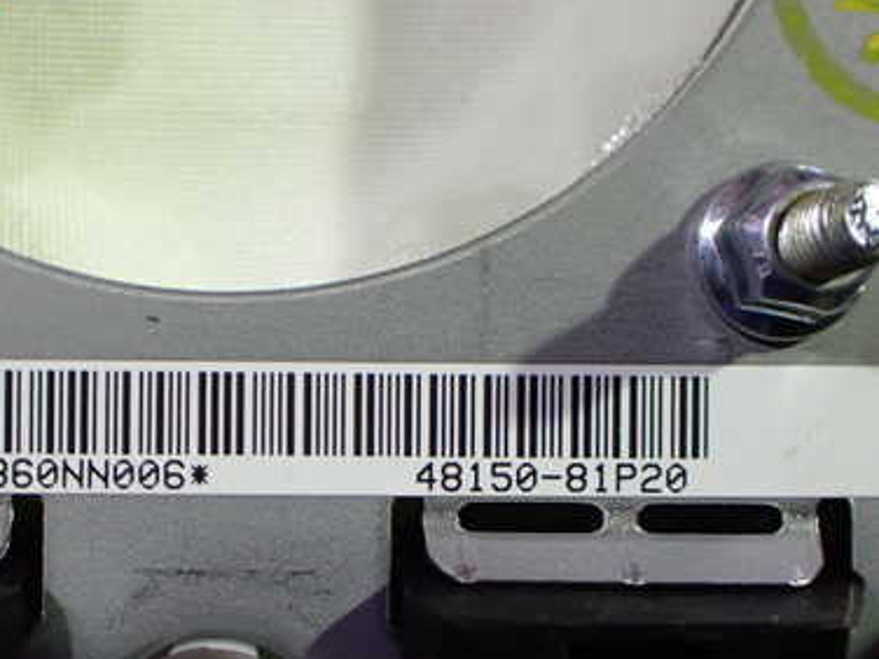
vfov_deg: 28.2
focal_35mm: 51
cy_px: 486
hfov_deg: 36.9
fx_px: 1295
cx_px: 264
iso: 800
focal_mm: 5.79
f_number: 2.4
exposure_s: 1/125
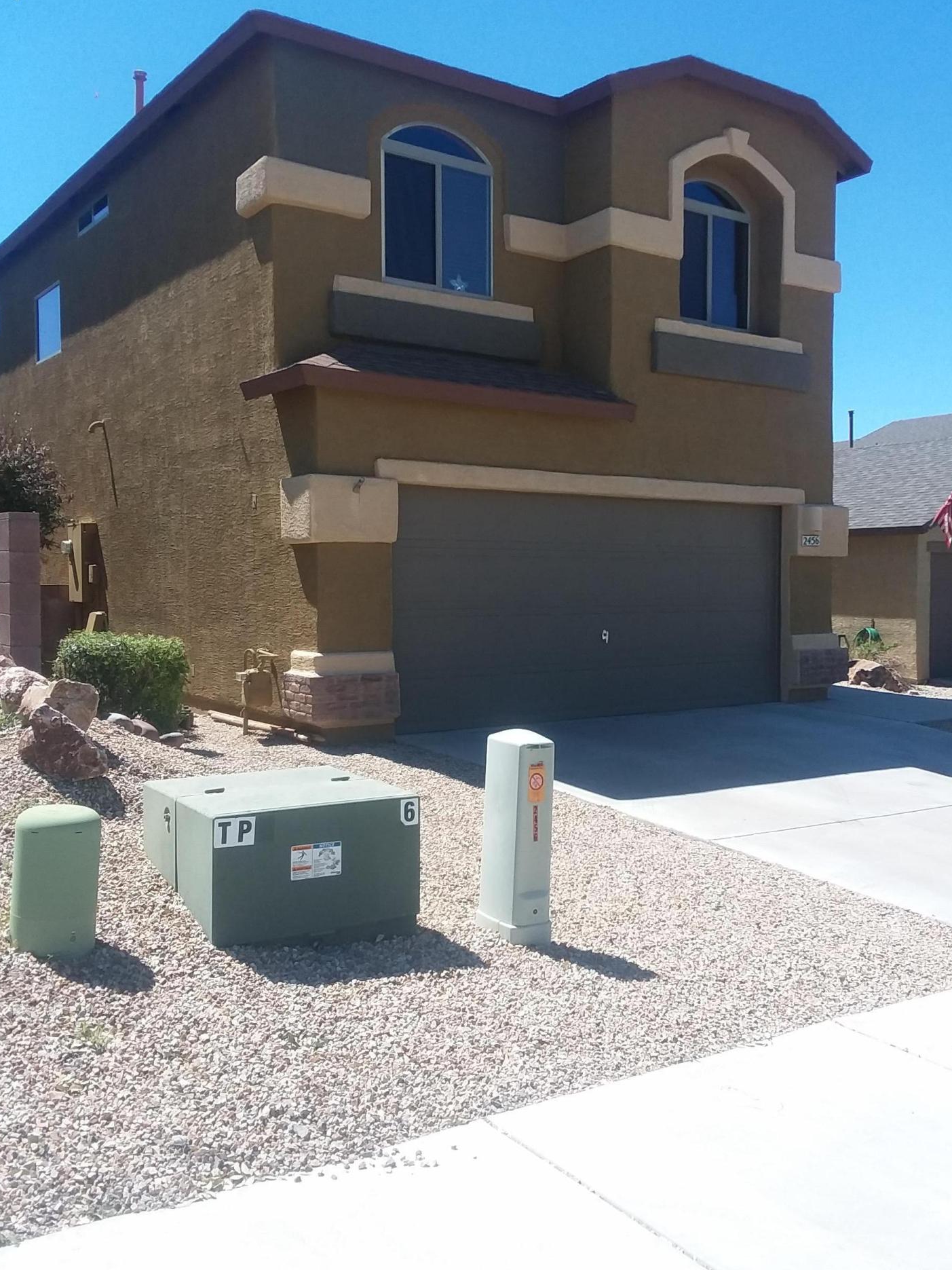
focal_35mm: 31
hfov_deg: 45.4
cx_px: 493
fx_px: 1137
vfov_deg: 58.4
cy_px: 629
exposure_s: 1/1099
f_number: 1.9
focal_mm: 2.47
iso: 40
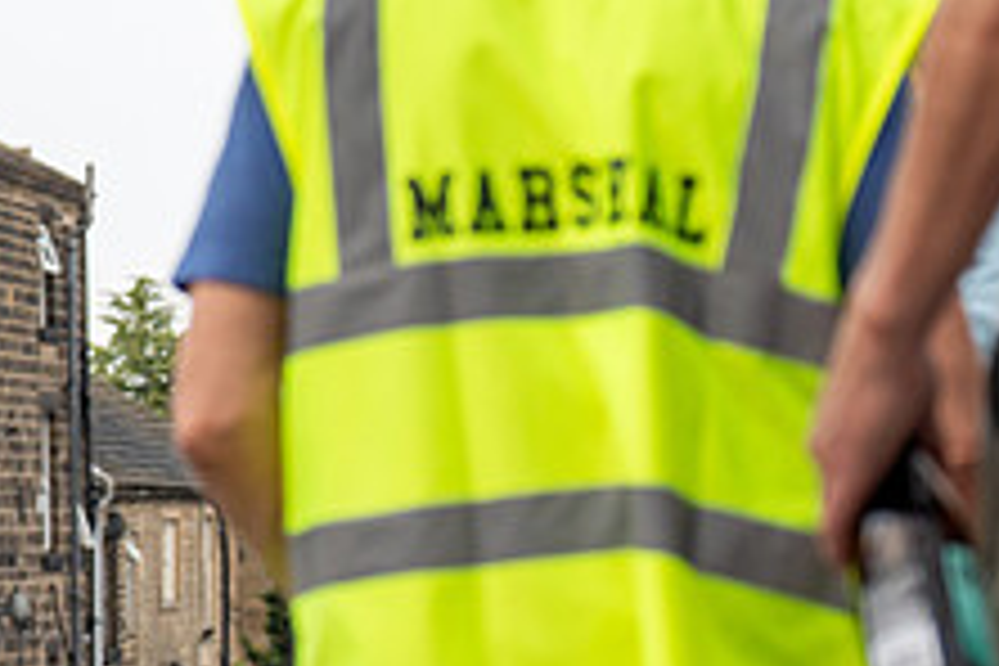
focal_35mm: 193
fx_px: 5355
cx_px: -158
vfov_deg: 7.1
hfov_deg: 10.5
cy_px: 578
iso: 800
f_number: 4
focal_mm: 74
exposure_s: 1/800
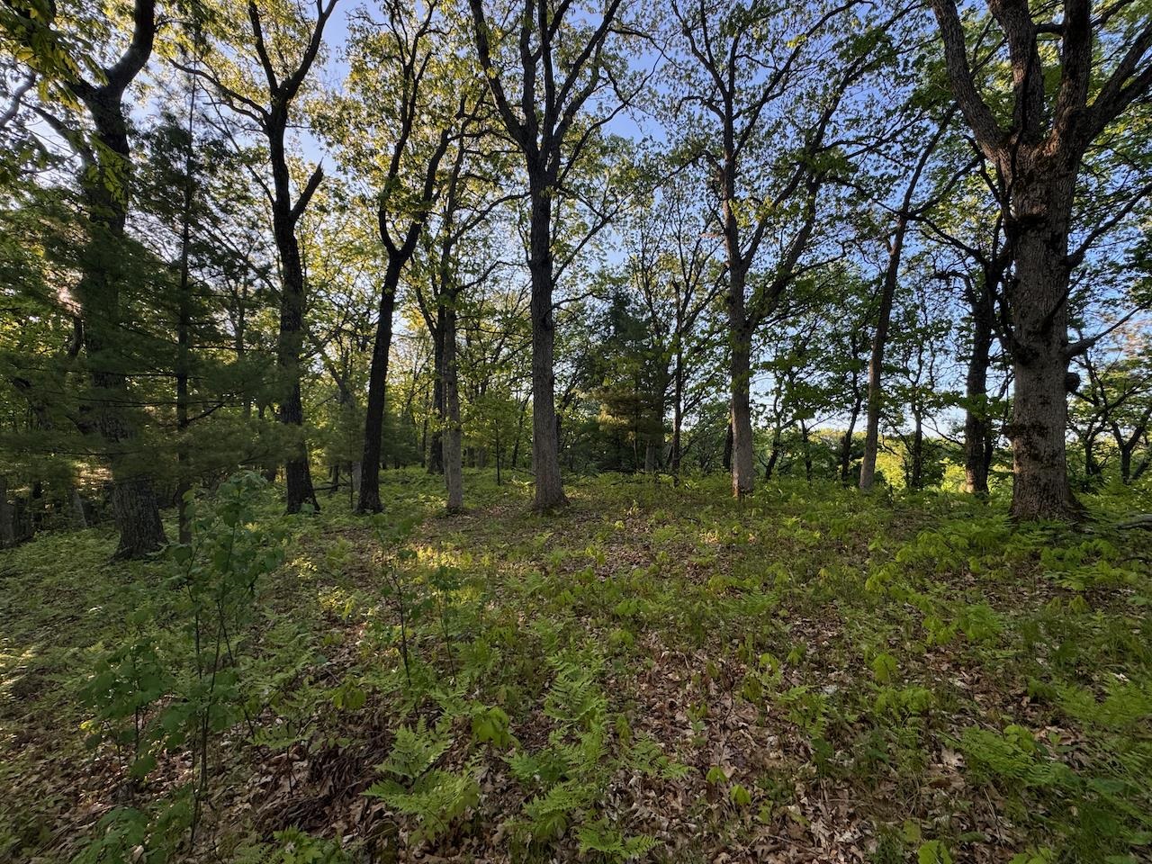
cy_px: 432
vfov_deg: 85.7
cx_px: 576
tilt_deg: +4.8
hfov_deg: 102.1
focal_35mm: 14
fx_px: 466
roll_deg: -0.4
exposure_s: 1/214
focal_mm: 2.22
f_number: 2.2
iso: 40
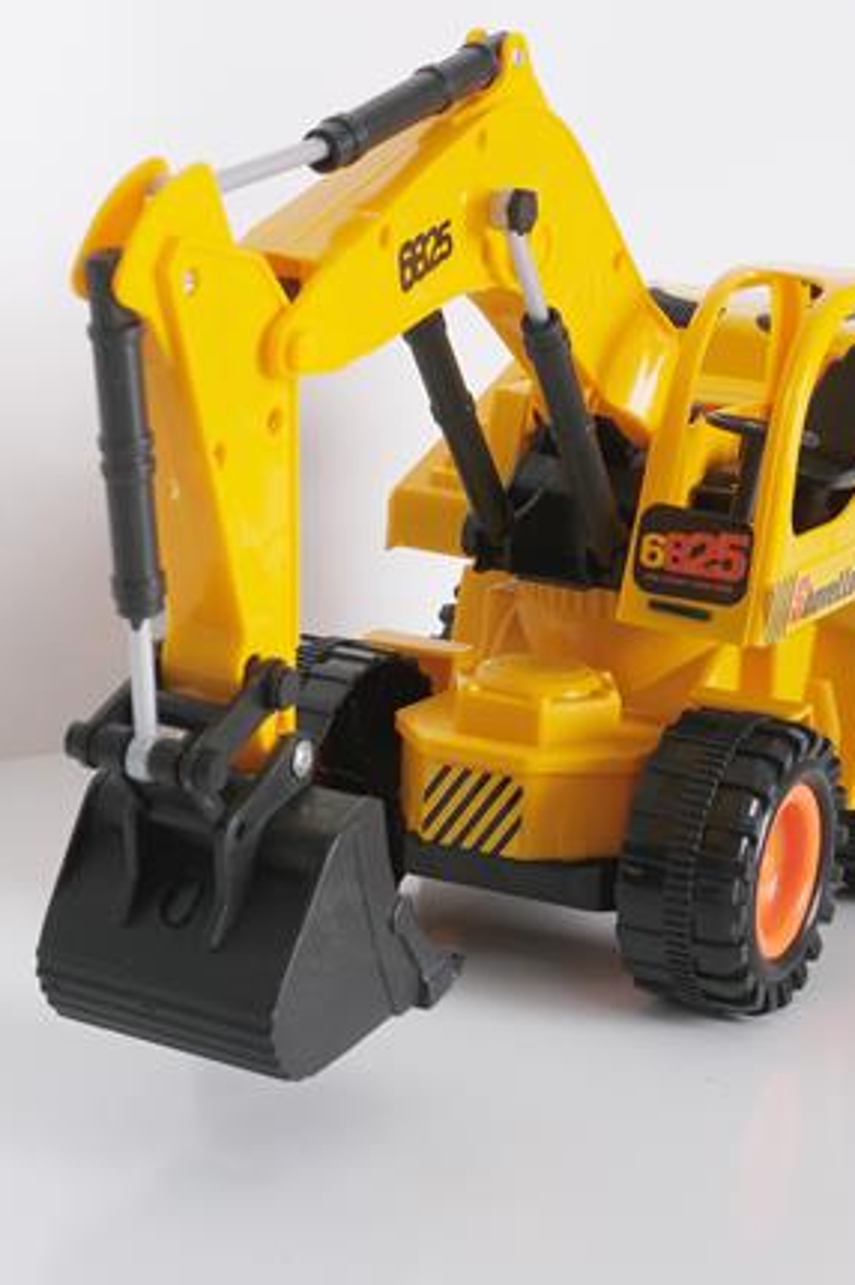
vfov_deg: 27.4
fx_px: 2640
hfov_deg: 18.4
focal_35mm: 74
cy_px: 631
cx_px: 490
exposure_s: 1/125
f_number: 13
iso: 640
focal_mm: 35
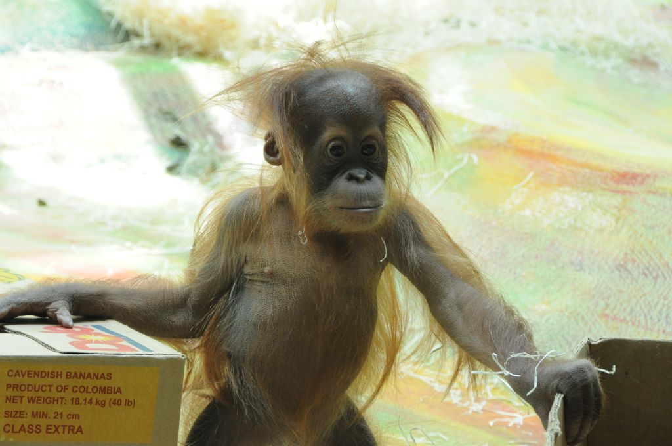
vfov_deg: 6.8
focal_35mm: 202
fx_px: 3775
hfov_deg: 10.2
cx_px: 336
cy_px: 223
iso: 1250
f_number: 11
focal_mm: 135
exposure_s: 1/60
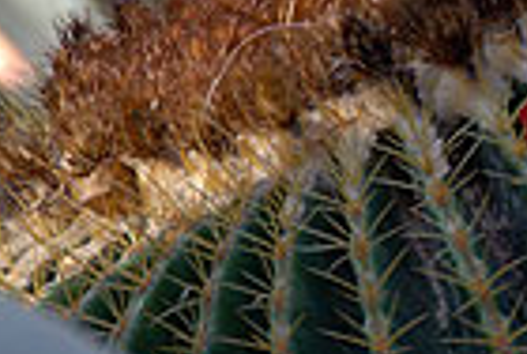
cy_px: 105
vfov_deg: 1.4
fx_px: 14127
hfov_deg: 2.1
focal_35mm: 963
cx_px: 516
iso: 125
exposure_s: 1/60
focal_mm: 200
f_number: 5.6
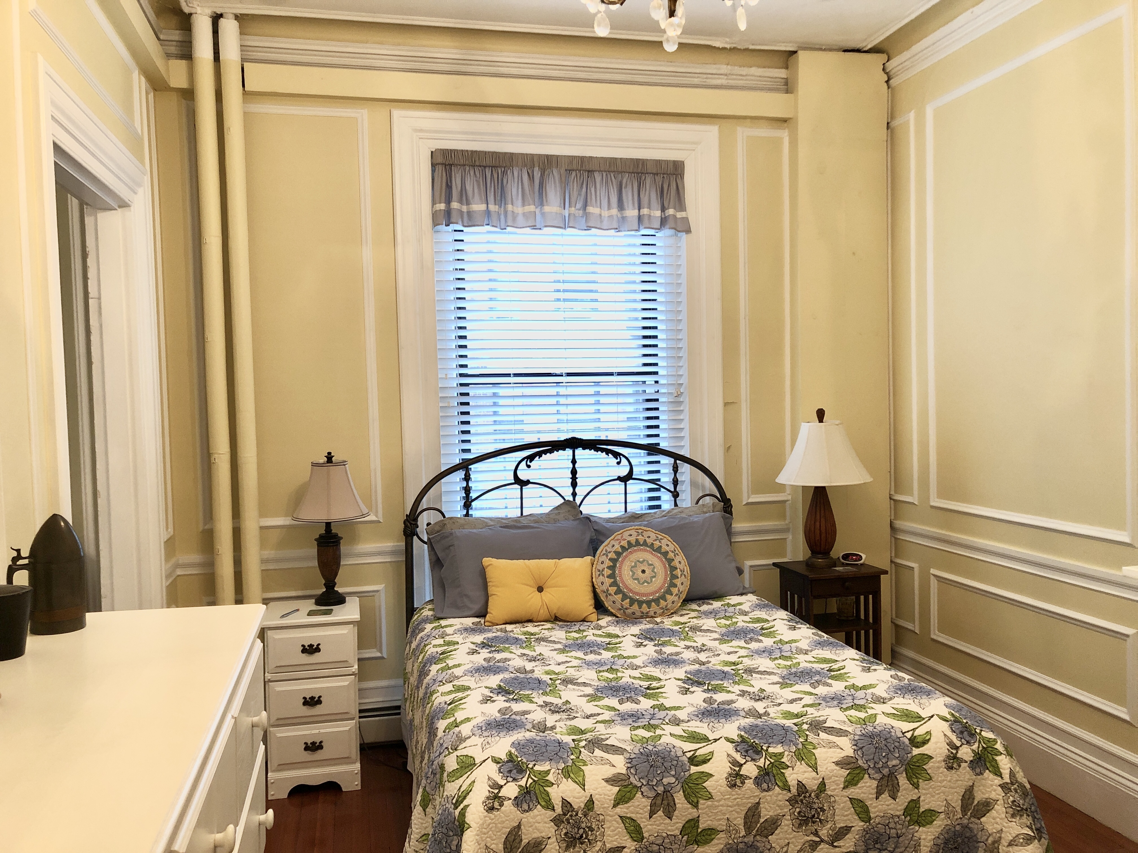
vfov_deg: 49.7
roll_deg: +1.0
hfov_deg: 63.4
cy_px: 426
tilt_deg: -2.7
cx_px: 569
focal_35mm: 28
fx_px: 920
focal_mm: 3.99
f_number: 1.8
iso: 40
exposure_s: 1/17
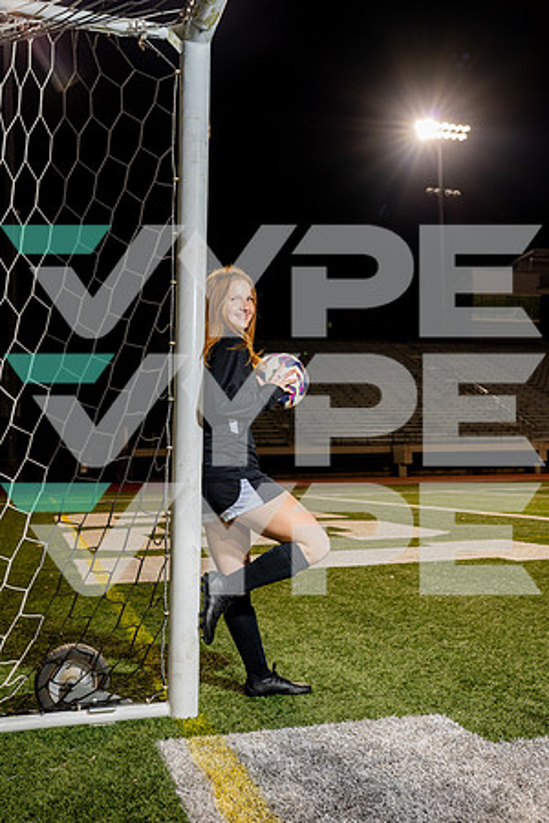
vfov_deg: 50.7
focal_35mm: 38
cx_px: 274
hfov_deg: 35.1
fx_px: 869
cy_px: 412
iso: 800
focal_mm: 38
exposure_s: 1/250
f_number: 5.6
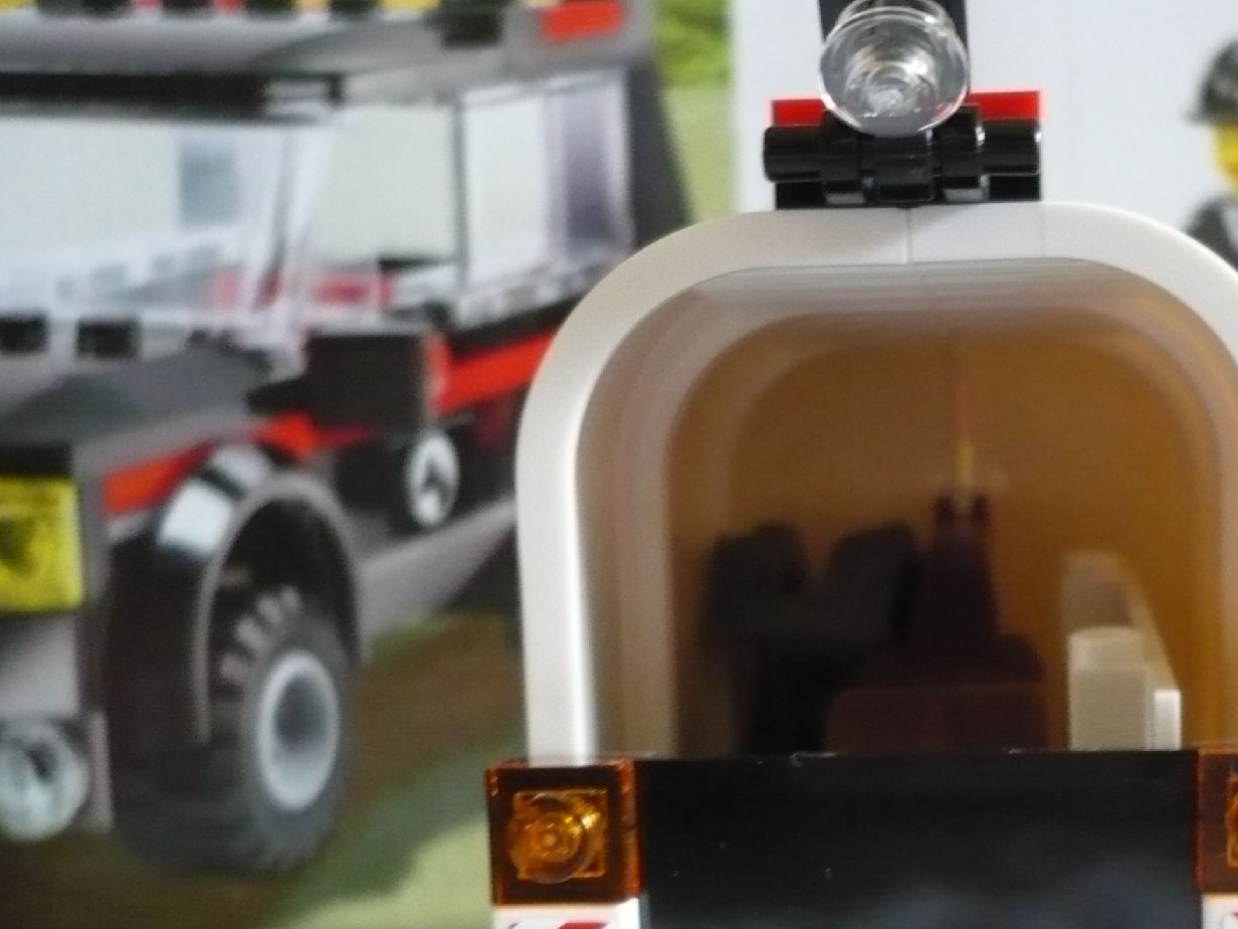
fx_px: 2003
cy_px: 731
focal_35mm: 56
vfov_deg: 25.7
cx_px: 911
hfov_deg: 33.7
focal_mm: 5.8
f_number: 2.8
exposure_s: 1/40
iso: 400
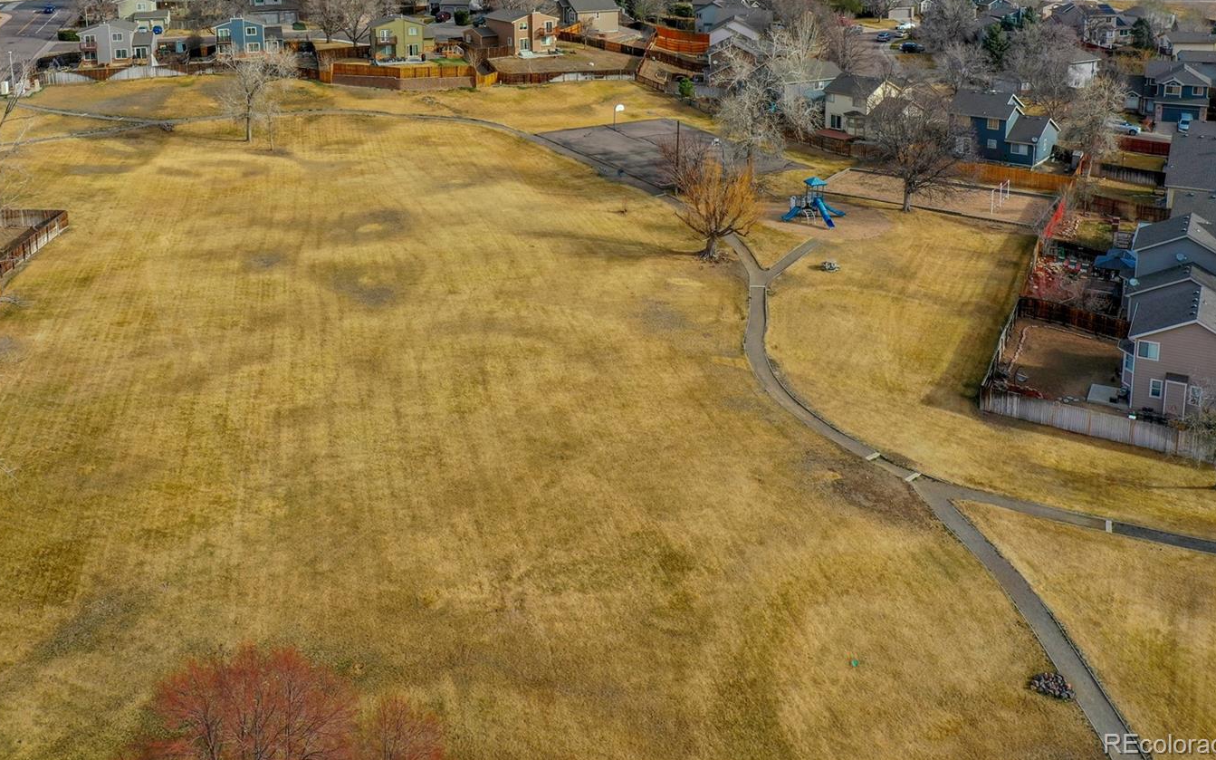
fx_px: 1127
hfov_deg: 56.5
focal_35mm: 34
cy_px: 280
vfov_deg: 37.0
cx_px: 526
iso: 100
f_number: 5.6
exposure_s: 1/320
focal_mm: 10.26
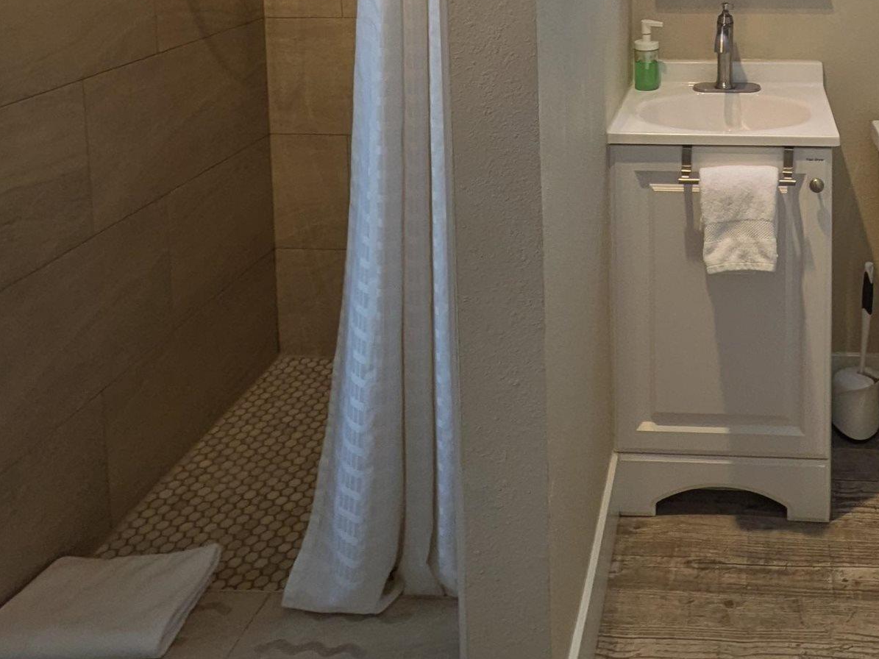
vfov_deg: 34.2
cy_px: -70
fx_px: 914
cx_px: 705
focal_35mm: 36
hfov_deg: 48.4
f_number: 2.2
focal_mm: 1.85
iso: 72
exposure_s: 1/120
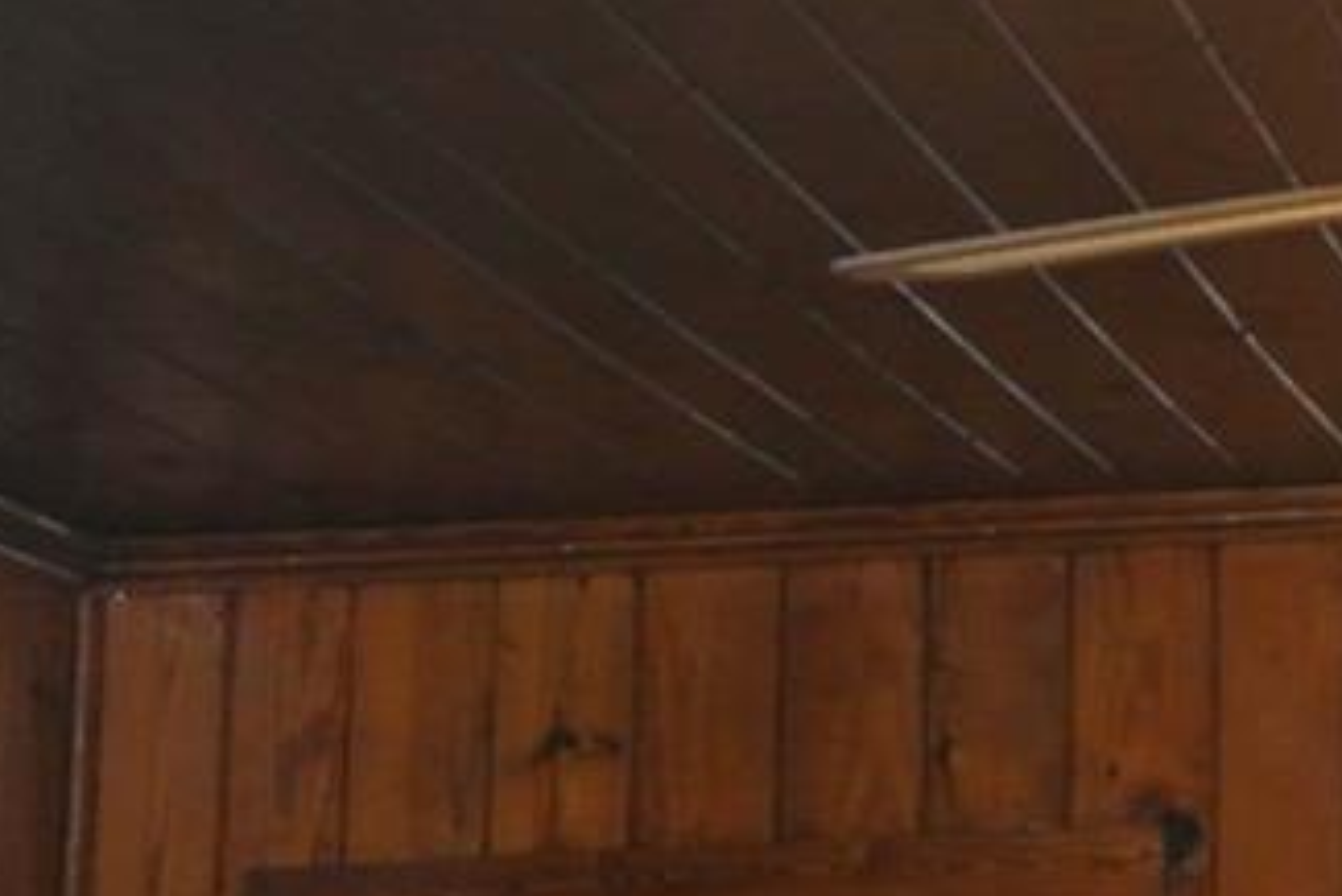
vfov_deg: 9.6
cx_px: 1953
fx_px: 5296
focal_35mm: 142
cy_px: 74
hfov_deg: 13.7
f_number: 4.5
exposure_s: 1/60
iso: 800
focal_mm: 16.9
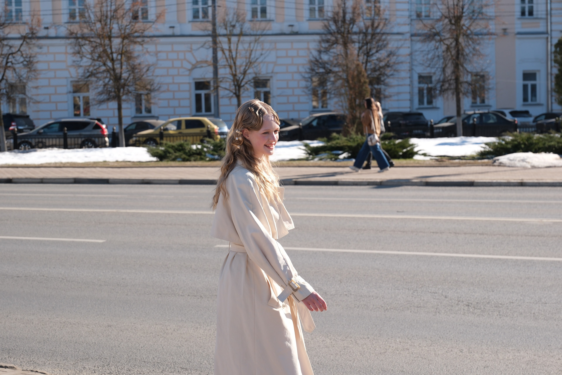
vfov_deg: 18.2
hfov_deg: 27.0
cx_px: 281
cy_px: 188
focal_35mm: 75
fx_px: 1171
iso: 200
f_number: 4.8
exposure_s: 1/680
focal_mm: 50
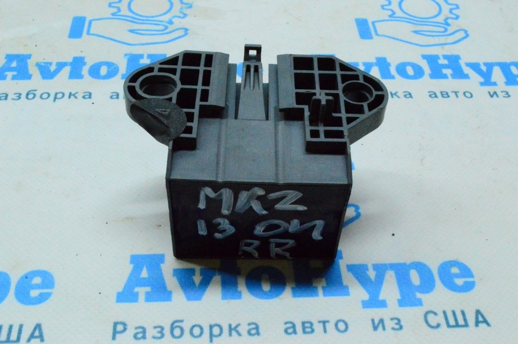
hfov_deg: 41.1
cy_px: 172
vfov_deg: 28.0
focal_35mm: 48
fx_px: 690
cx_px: 259
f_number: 29
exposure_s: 1/60
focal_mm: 32
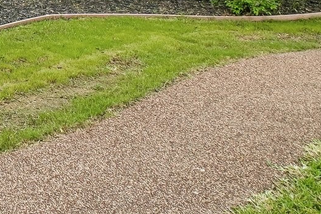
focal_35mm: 59
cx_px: -190
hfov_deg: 24.3
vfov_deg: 20.6
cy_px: -79
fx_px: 526
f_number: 8
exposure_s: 1/60
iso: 400
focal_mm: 10
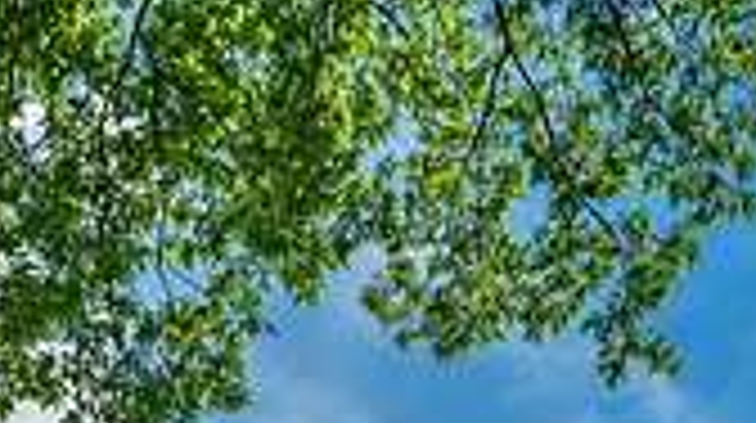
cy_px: 853
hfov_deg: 24.1
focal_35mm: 87
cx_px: 162
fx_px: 1742
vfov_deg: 12.2
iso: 200
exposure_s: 1/2500
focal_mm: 24
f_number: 5
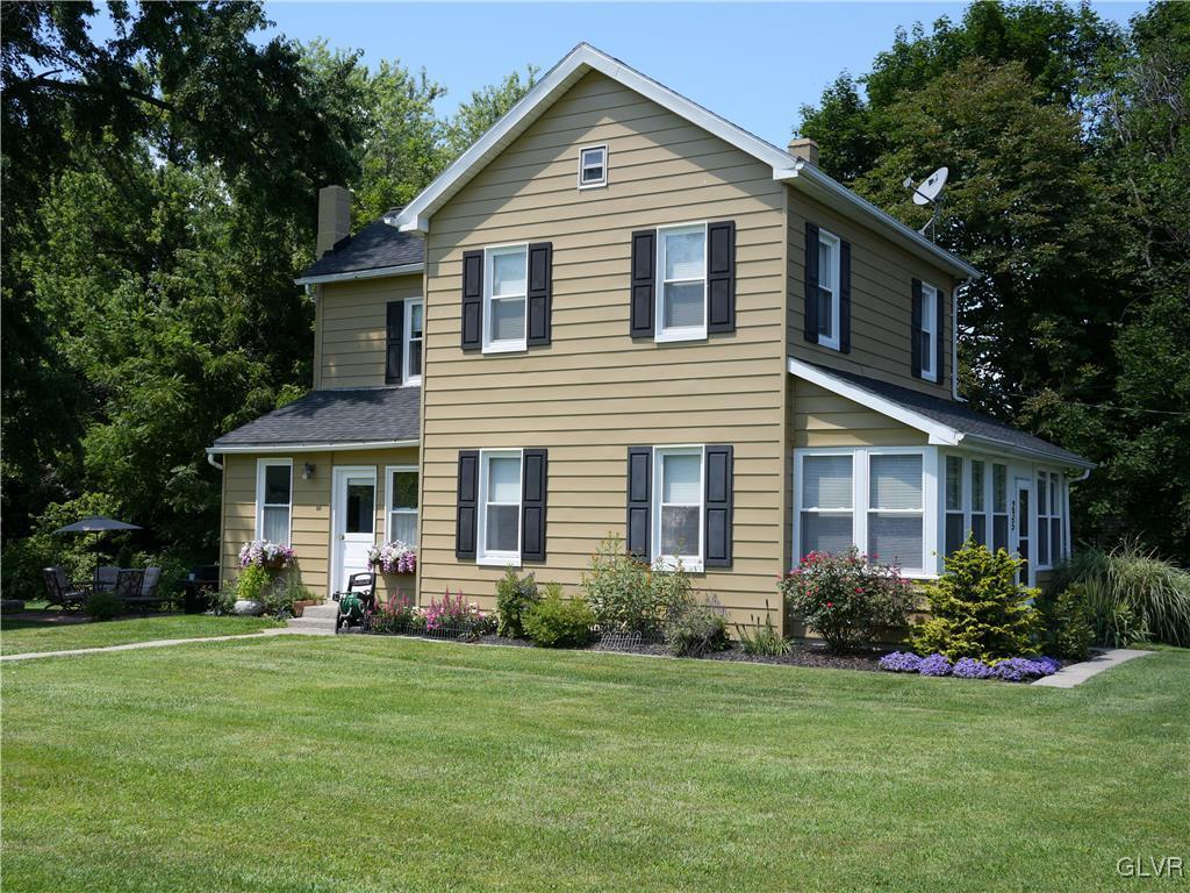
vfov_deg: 36.0
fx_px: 1375
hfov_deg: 46.8
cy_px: 446
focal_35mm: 40
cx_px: 595
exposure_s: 1/640
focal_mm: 20
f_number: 4.5
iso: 200
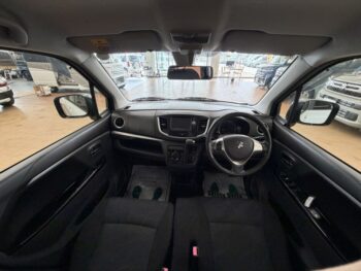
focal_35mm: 14
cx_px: 180
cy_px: 136
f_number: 2.2
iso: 250
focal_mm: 2.22
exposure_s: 1/100
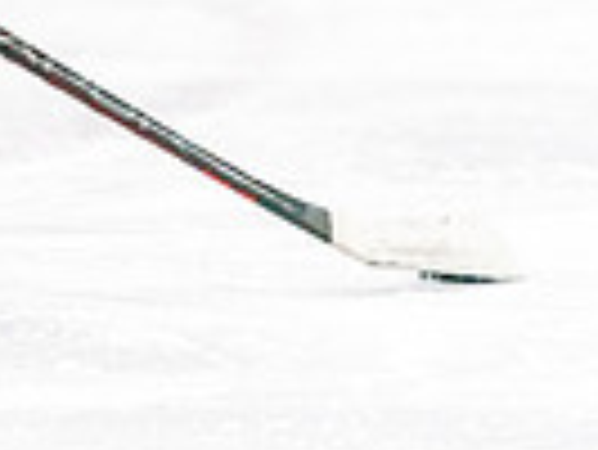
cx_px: -411
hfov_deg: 1.9
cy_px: -163
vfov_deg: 1.4
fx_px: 18155
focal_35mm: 1050
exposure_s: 1/1250
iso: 3200
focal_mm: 200
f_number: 2.8
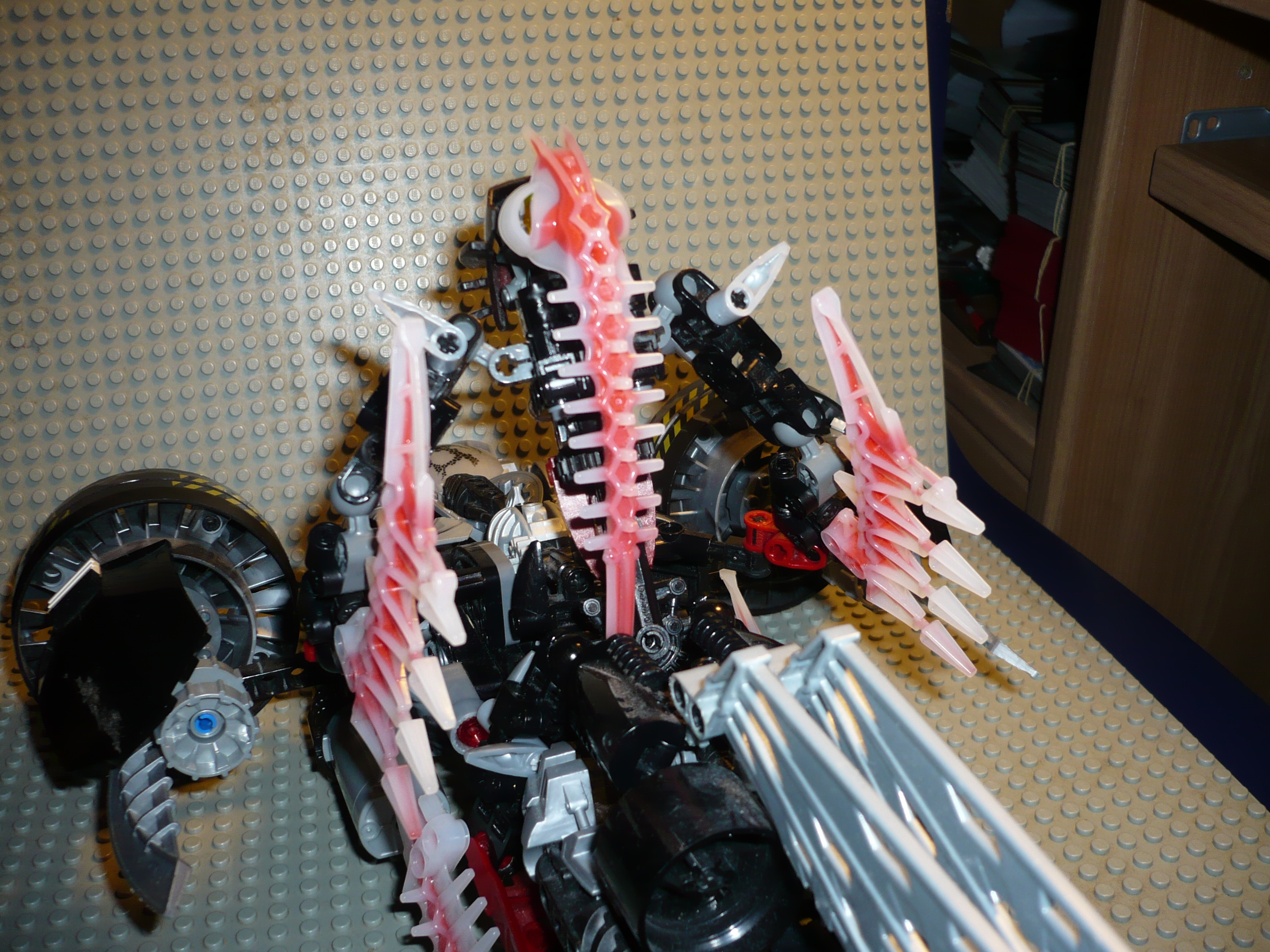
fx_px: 1284
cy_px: 476
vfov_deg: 40.7
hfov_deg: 52.6
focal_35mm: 35
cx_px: 635
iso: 100
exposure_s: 1/30
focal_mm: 5.8
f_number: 2.8
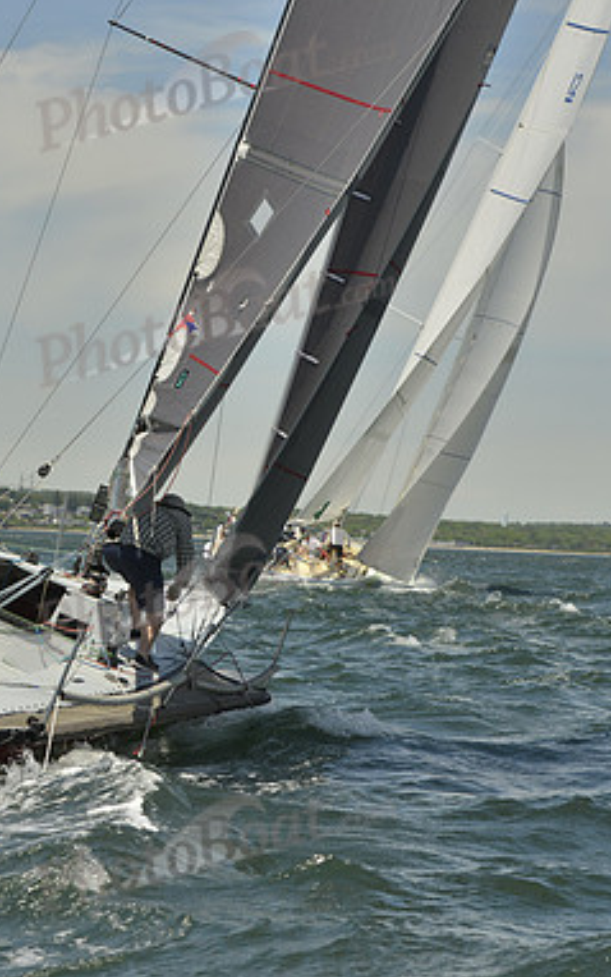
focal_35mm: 133
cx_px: -95
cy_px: 490
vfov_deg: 15.7
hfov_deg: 9.7
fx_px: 3541
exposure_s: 1/1600
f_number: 8
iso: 280
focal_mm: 86
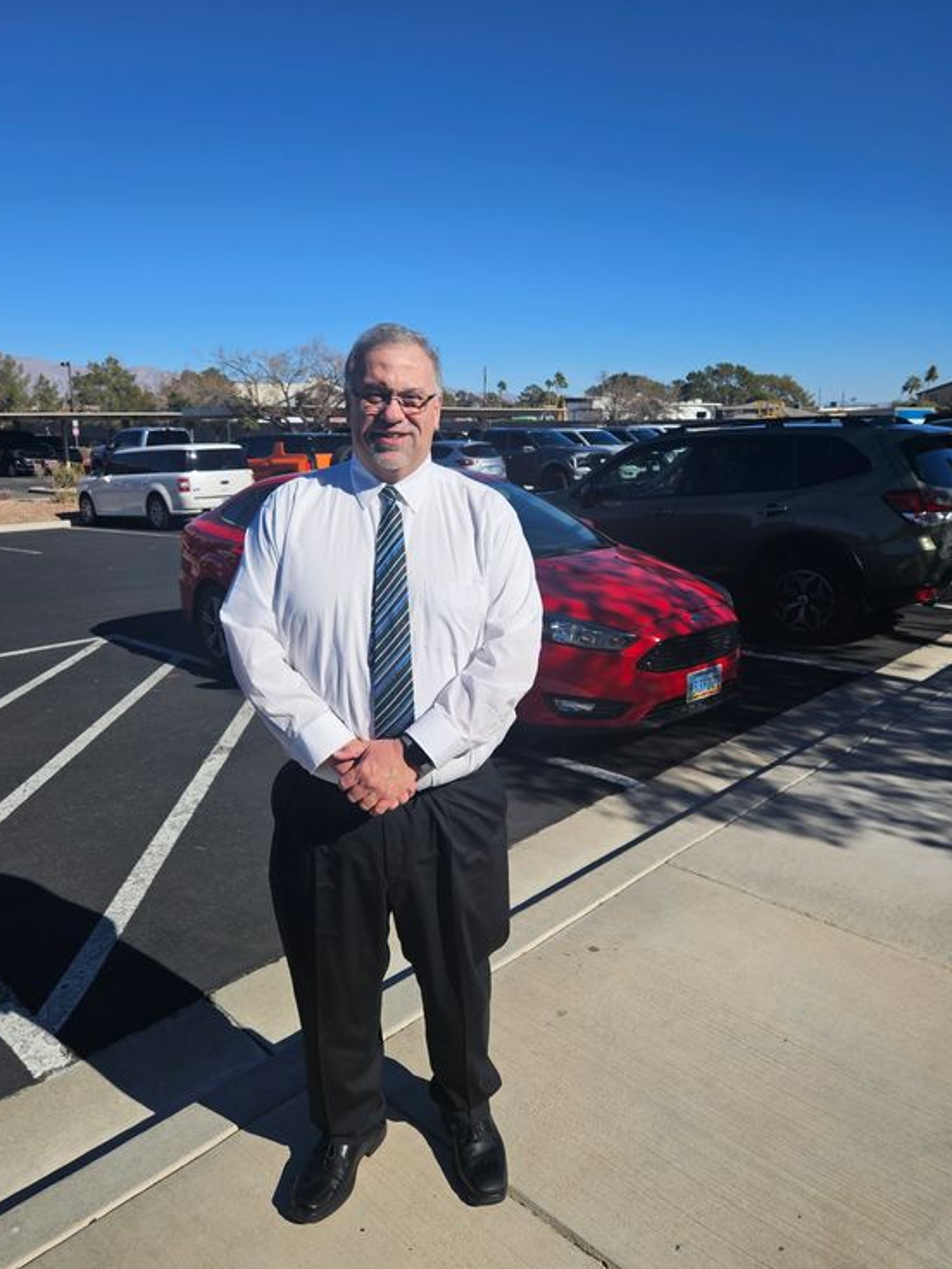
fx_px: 917
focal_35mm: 25
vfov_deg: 69.4
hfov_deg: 54.8
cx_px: 438
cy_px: 621
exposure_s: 1/4794
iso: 25
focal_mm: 5.4
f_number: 1.8
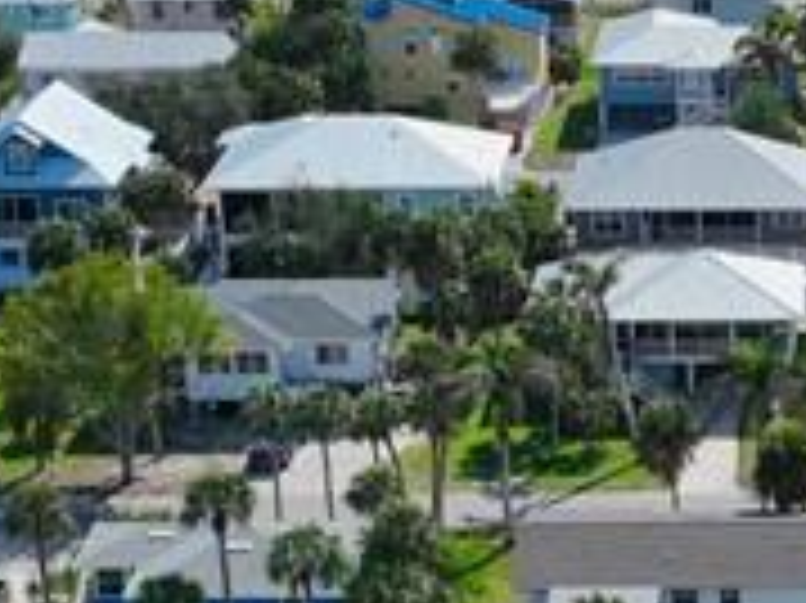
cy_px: 695
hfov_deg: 14.0
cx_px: 941
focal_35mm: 137
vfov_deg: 10.7
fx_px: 3188
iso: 110
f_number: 4
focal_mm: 12.29
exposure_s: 1/2000
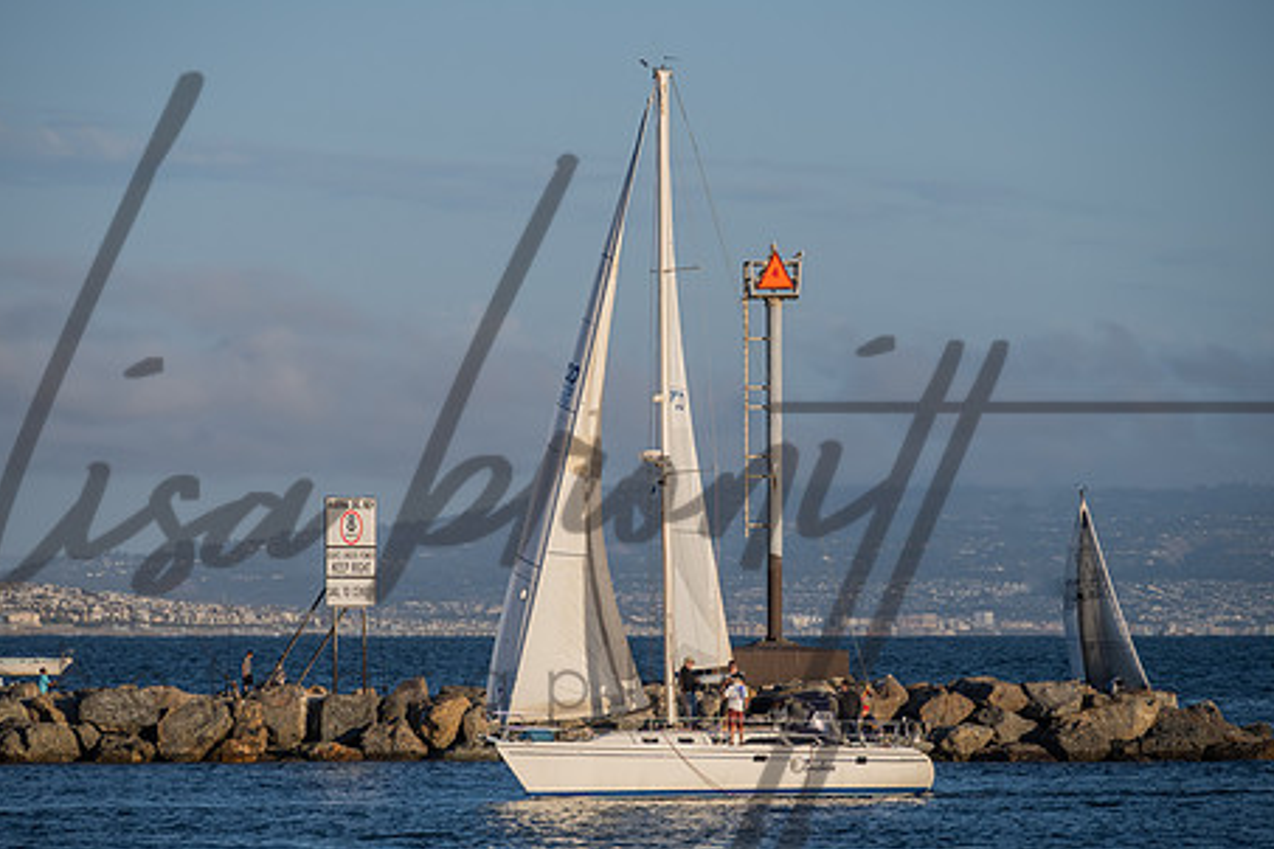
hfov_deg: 7.9
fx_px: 9200
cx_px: 605
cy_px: 474
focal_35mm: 260
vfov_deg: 5.3
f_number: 6.3
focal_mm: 200
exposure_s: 1/1600
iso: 320
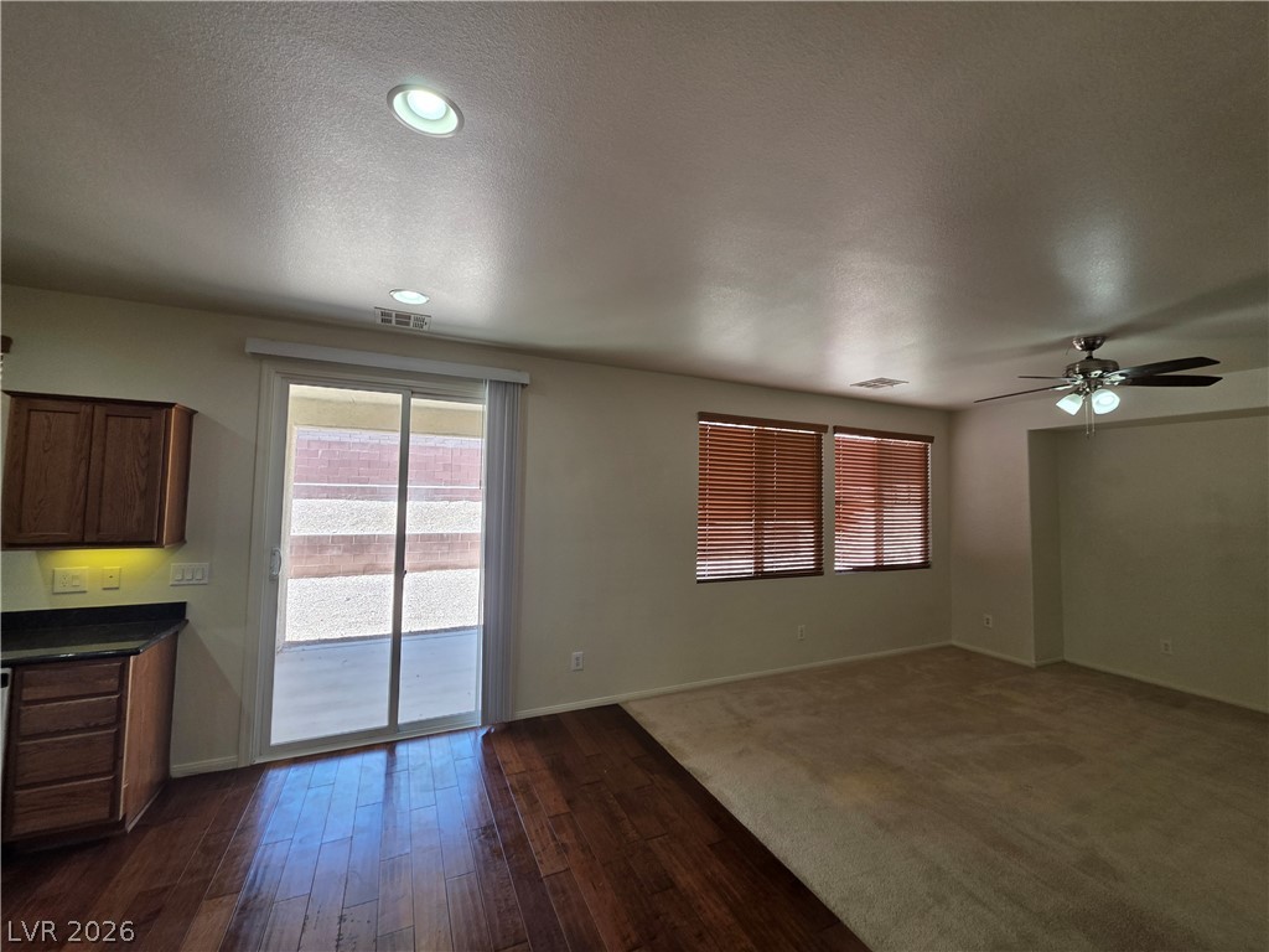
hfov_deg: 106.2
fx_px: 477
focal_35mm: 13
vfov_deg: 89.9
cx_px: 634
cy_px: 476
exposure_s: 1/120
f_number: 1.9
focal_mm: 2.2
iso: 100
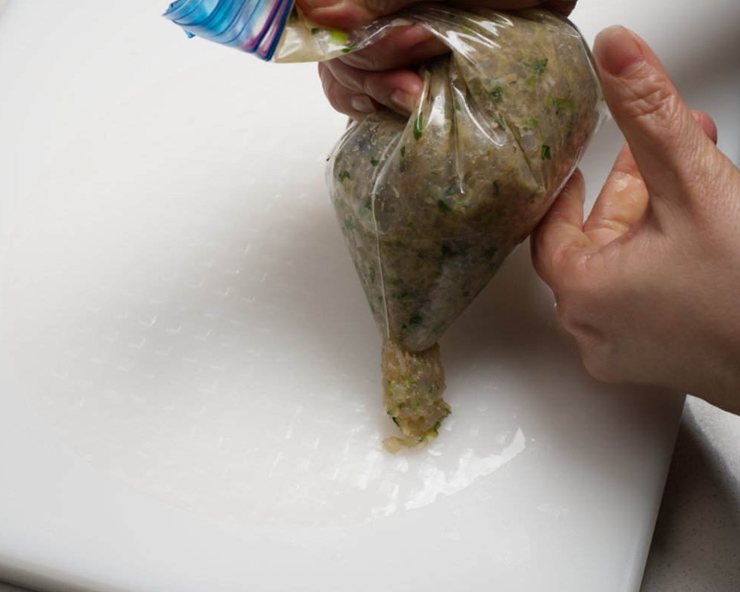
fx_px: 1752
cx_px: 303
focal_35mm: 80
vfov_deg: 19.2
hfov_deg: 23.8
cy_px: 295
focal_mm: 70
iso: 100
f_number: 11
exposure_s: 1/60
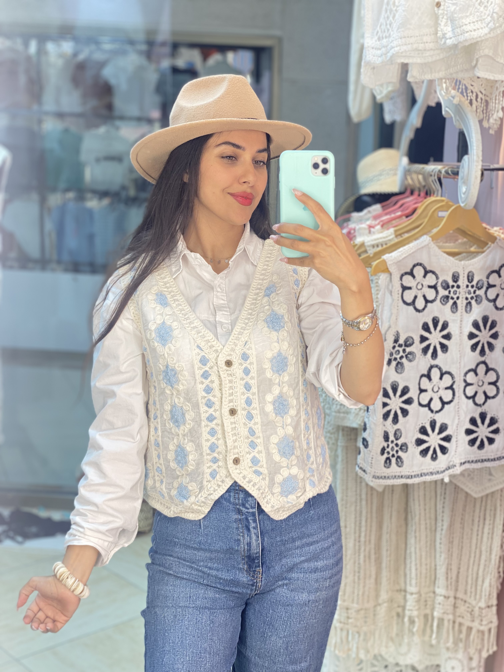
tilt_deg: -7.8
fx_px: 1009
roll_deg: -3.2
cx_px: 252
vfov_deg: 36.8
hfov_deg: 28.0
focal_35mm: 52
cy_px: 336
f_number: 2
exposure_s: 1/100
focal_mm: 6
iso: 32
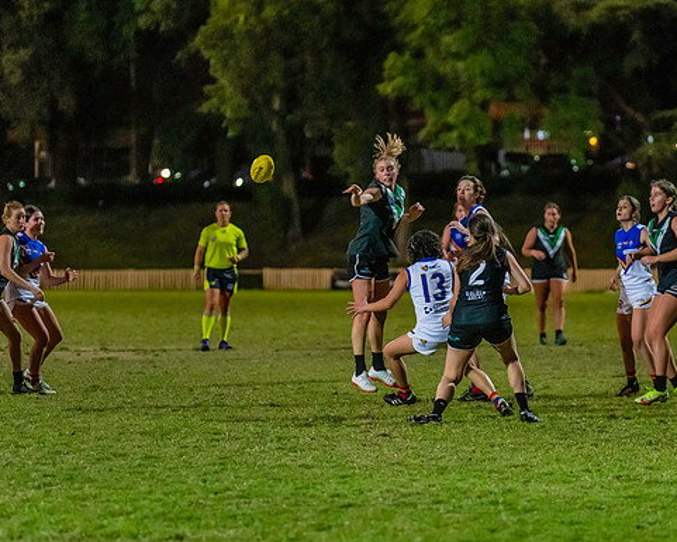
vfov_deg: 7.9
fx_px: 3928
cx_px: 446
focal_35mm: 196
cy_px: 257
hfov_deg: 9.8
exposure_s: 1/1250
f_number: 2.8
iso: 10000
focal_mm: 145
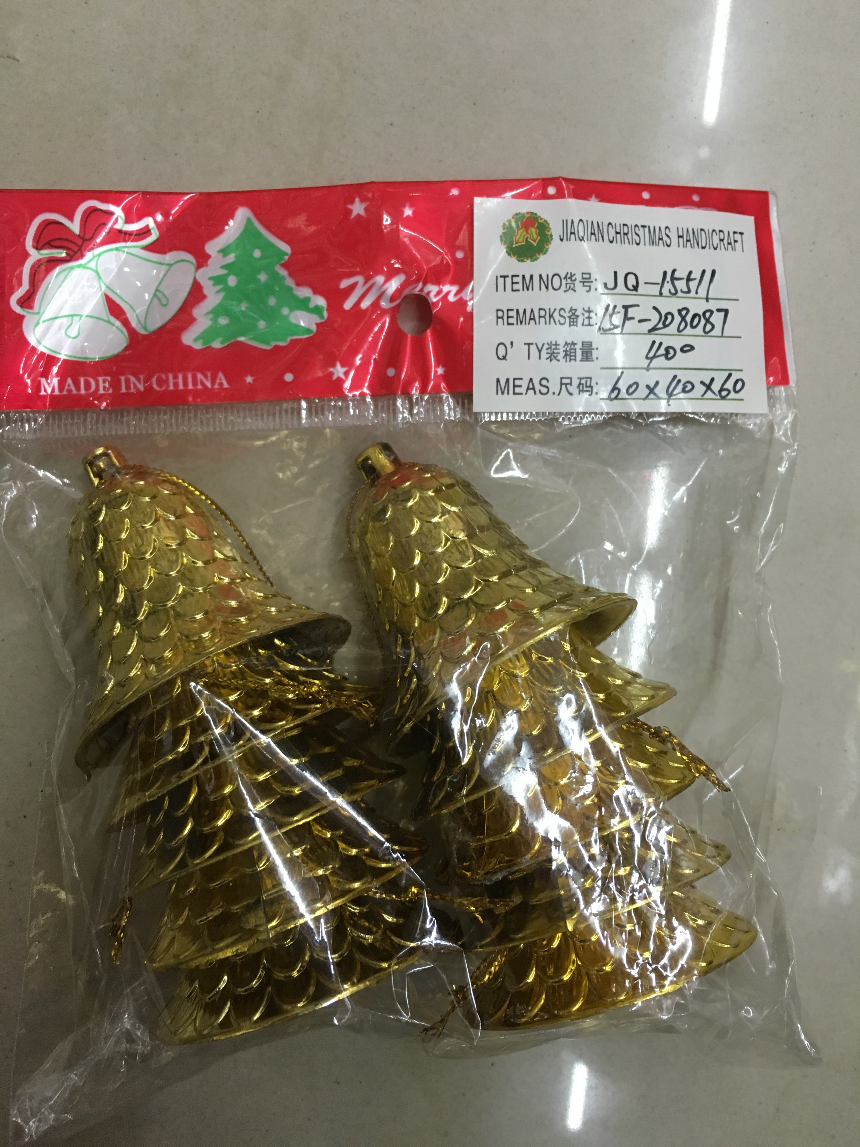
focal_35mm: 29
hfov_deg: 48.2
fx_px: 961
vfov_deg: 61.7
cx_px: 430
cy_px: 574
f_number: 2.2
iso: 160
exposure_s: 1/33
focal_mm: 4.15
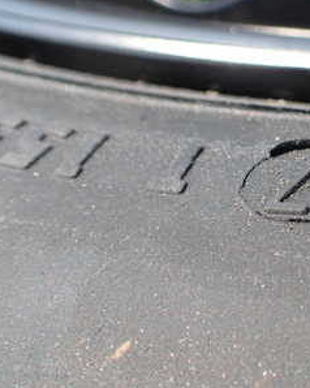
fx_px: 677
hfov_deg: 23.7
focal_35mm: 59
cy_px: 172
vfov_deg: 31.9
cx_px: 362
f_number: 3.2
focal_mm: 5.4
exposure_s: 1/500
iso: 100
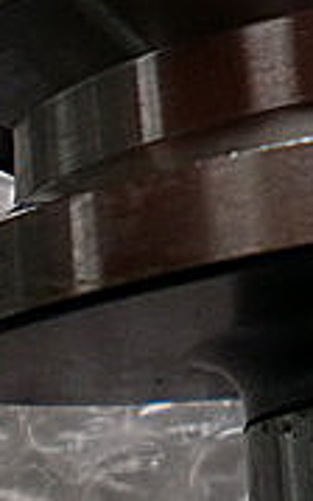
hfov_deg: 9.2
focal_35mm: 133
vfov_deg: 15.3
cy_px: -50
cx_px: 662
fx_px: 1814
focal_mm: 6.3
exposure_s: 1/160
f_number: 3.1
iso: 64
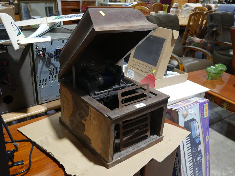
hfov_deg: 51.3
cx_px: 118
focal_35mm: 36
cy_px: 88
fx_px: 245
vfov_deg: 39.7
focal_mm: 18
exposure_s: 1/60
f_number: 4
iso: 400
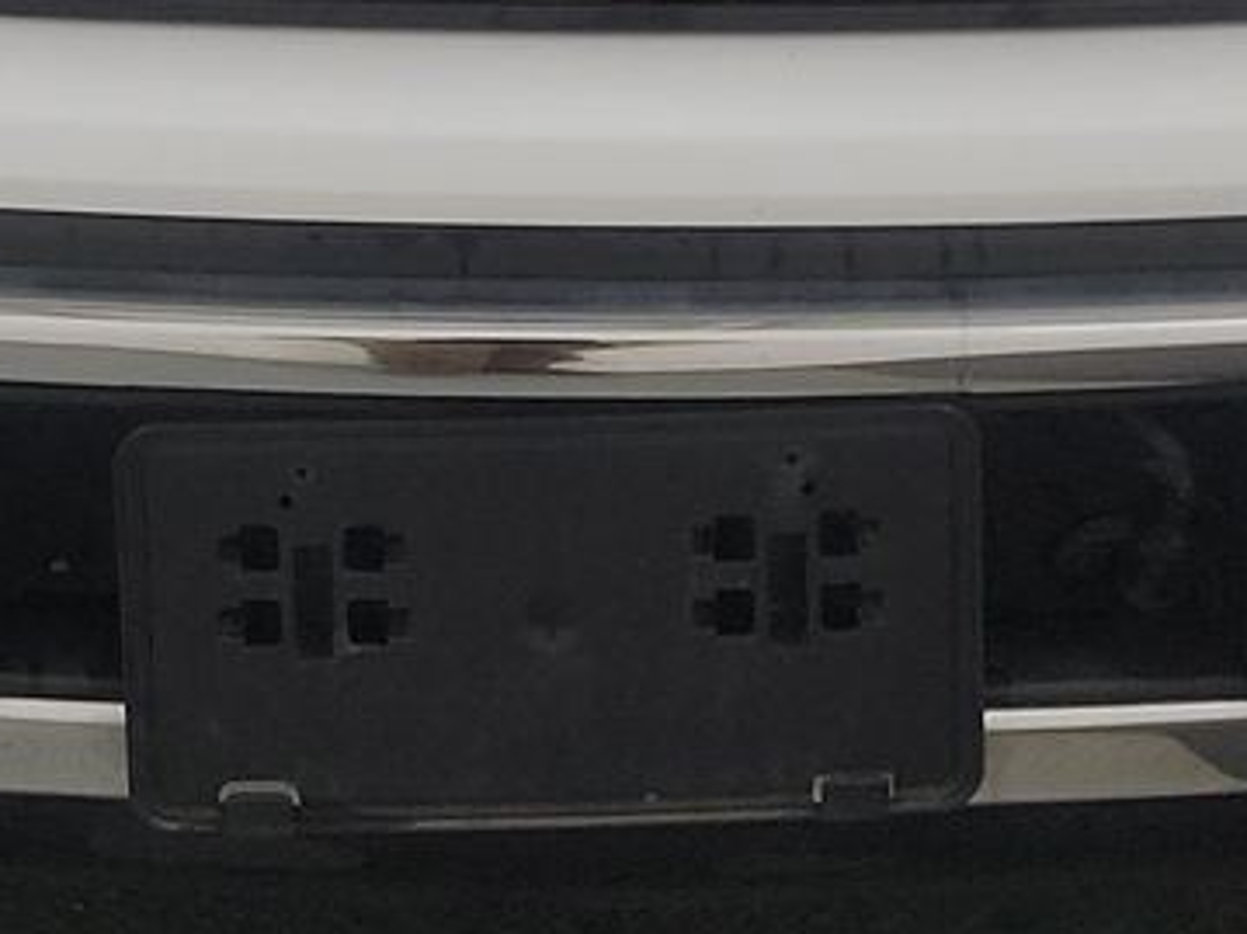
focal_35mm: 107
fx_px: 3853
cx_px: 389
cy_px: -837
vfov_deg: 12.4
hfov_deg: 18.3
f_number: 1.8
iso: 159
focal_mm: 6.7
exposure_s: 1/59
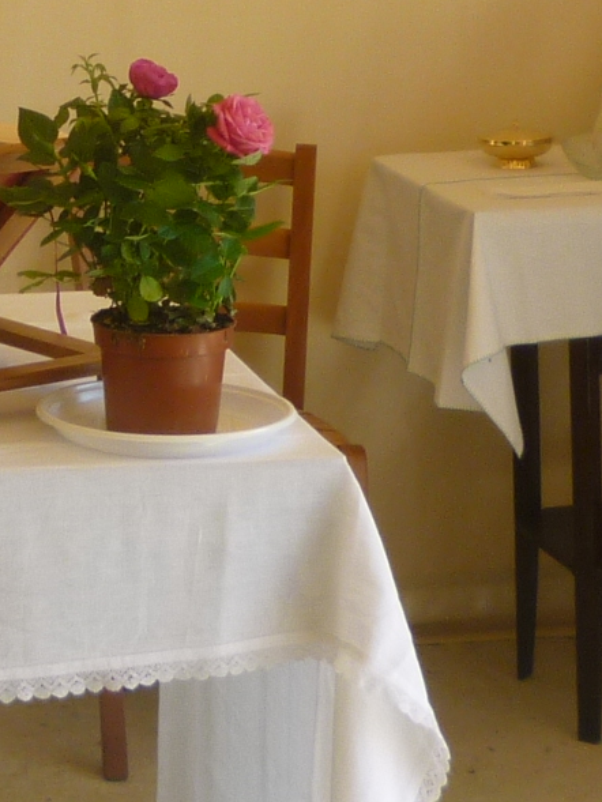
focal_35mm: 126
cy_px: -23
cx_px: -46
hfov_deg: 11.6
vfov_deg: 15.3
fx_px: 2921
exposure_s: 1/125
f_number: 3.3
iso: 80
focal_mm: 5.2
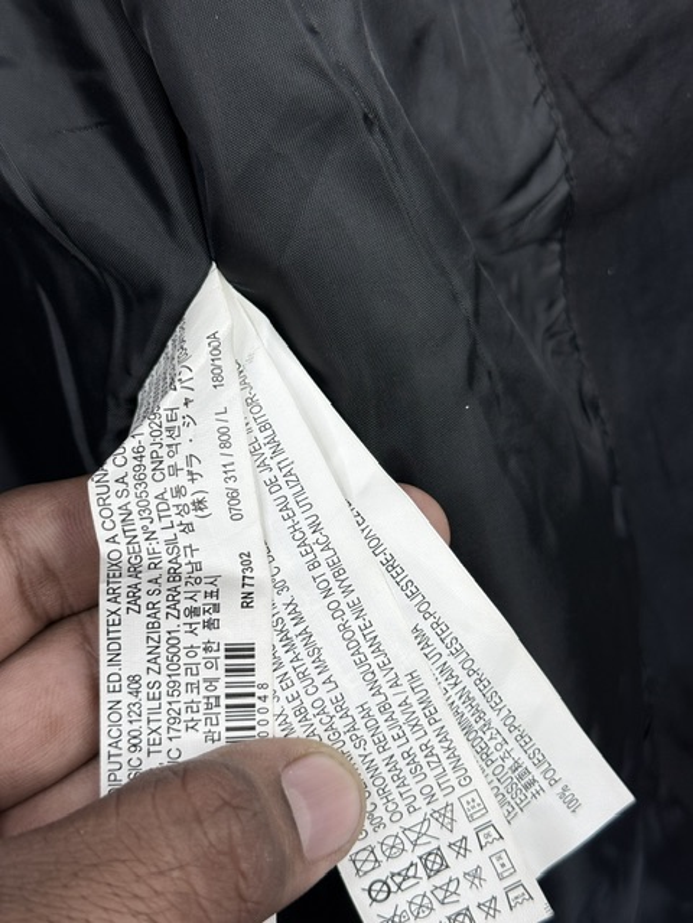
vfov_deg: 39.7
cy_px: 462
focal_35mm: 48
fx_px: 1281
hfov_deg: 30.3
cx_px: 346
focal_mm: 6.76
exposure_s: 1/247
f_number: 1.78
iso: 64
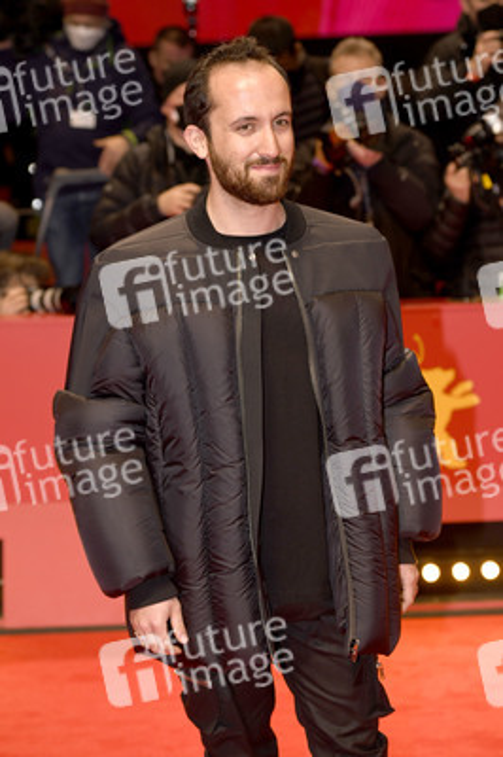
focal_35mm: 85
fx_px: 1784
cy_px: 378
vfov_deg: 23.9
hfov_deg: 16.0
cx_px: 252
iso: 800
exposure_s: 1/320
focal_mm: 85
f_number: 4.5
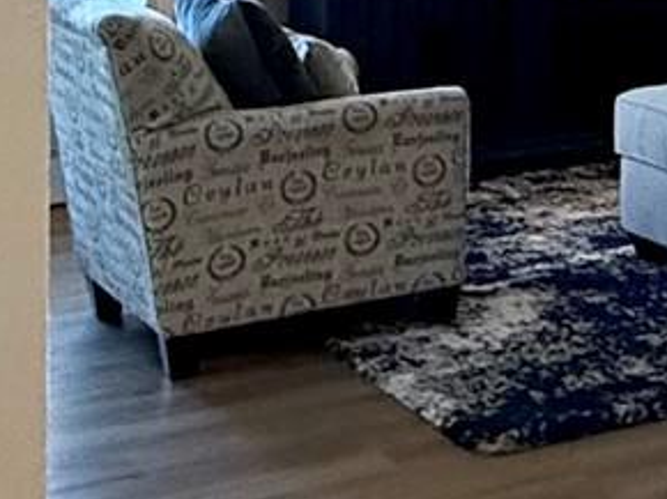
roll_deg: -0.1
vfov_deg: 14.1
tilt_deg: -0.3
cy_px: -218
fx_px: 1906
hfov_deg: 19.1
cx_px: 727
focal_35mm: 99
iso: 500
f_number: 2.2
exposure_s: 1/120
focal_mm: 2.22
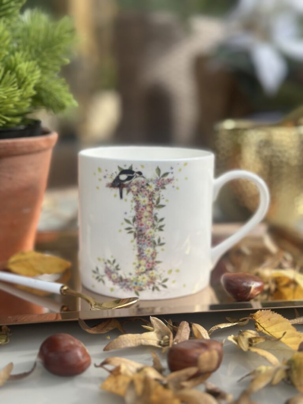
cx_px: 152
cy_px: 202
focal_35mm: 48
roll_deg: -0.6
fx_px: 560
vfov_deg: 39.7
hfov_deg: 30.3
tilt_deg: -11.2
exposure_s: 1/1695
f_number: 1.78
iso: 80
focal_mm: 6.86
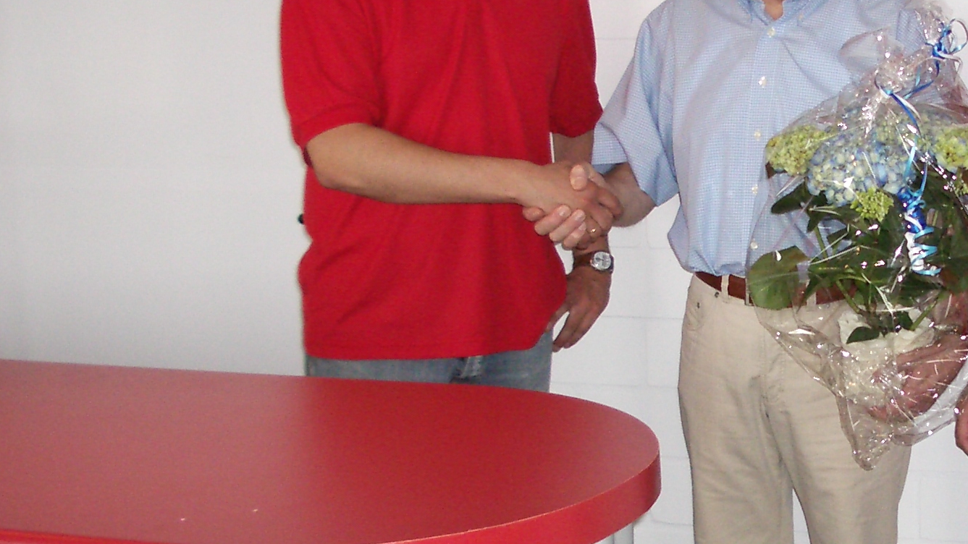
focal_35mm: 73
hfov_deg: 28.2
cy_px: 303
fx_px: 1874
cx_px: 806
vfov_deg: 16.5
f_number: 2.6
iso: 200
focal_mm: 5.8
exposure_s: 1/60
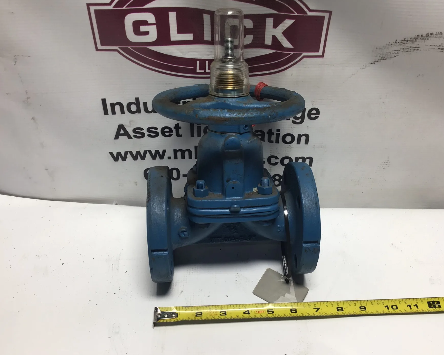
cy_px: 182
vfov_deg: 42.2
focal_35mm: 35
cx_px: 252
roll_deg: -4.5
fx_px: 460
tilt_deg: -41.2
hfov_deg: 51.4
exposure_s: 1/121
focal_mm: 3.3
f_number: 2.4
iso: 25
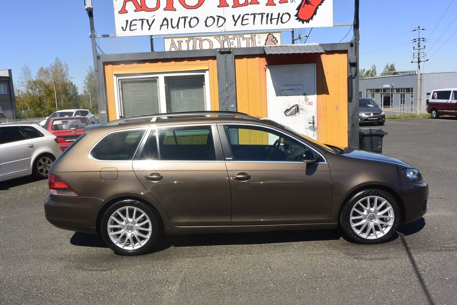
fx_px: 368
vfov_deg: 45.0
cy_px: 152
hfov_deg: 63.7
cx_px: 228
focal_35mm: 29
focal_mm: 11
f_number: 10
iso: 160
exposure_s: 1/250
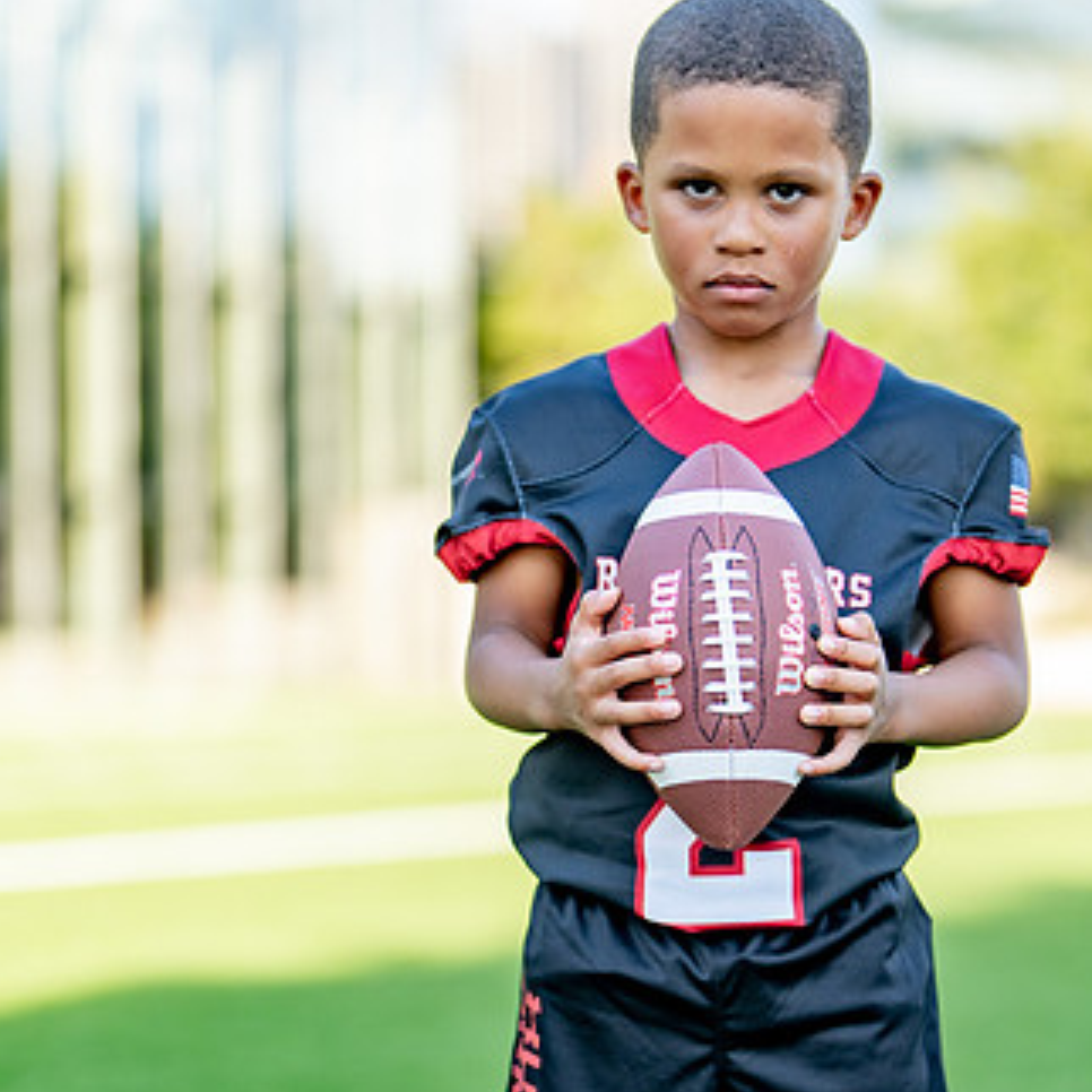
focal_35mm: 125
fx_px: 4461
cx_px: 713
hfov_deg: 13.9
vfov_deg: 13.9
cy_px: 771
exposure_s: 1/1250
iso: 100
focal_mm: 50
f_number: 1.2
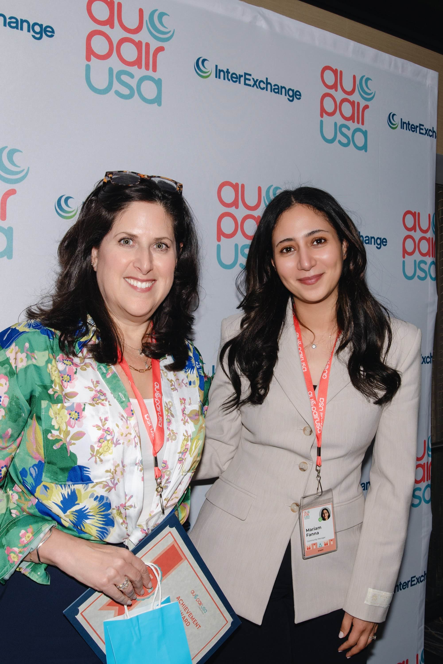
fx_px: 443
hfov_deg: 53.1
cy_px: 332
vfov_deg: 73.7
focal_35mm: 24
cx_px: 222
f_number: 14
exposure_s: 1/200
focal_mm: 24
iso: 200
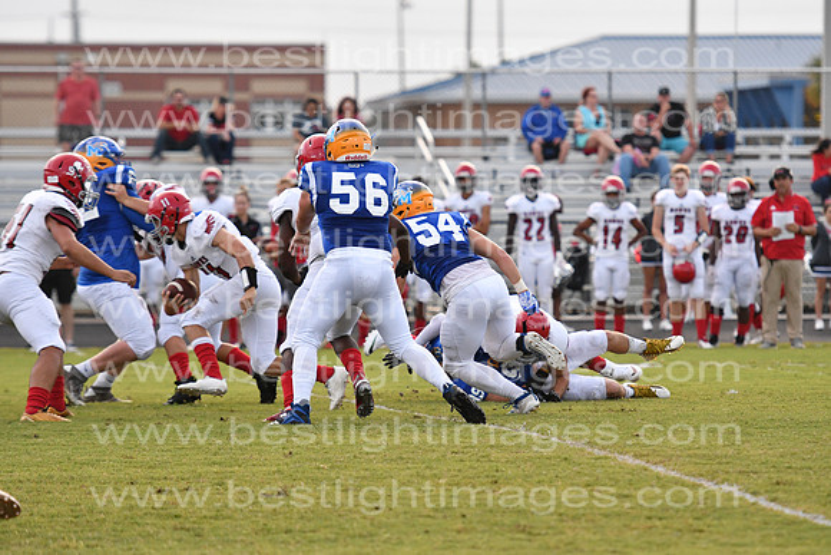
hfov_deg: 8.9
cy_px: 278
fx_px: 5368
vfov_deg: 5.9
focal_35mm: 232
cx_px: 416
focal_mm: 155
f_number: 3.2
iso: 1600
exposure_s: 1/2000
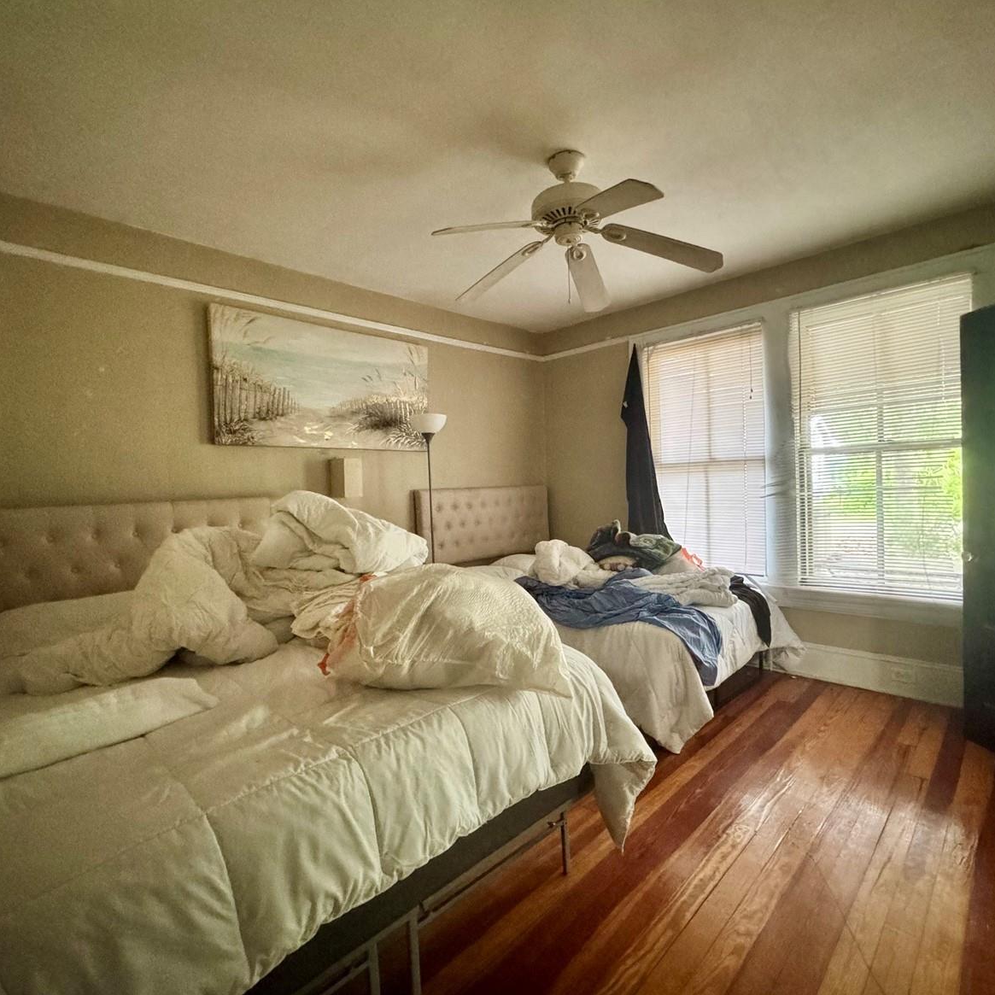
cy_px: 497
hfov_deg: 84.0
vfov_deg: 84.0
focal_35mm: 17
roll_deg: +2.0
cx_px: 489
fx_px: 553
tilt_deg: -1.7
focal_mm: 2.22
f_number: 2.2
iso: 1250
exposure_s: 1/42
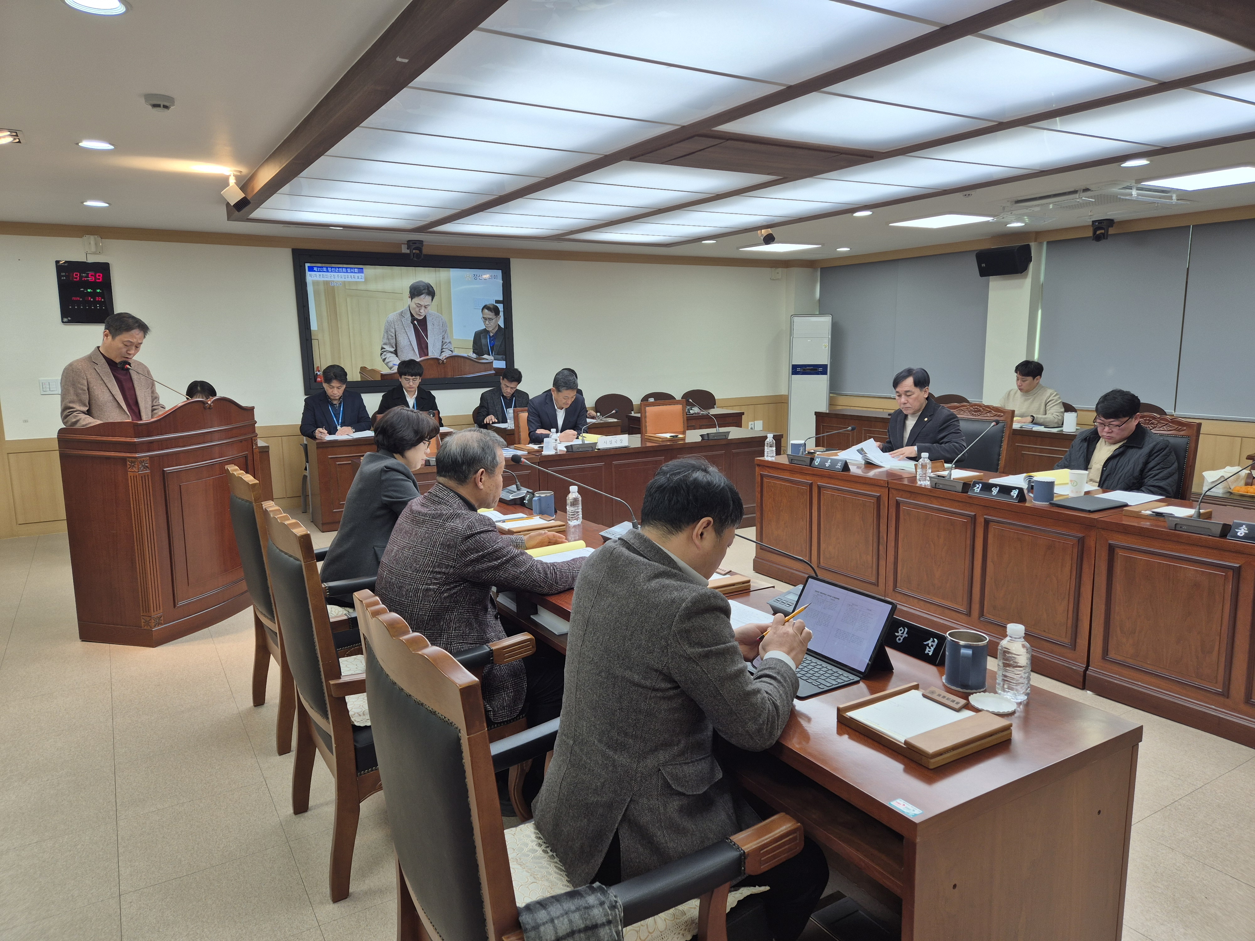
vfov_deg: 58.9
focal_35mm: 23
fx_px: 834
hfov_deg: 73.9
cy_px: 470
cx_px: 628
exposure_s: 1/120
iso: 32
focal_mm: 5.4
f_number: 1.8
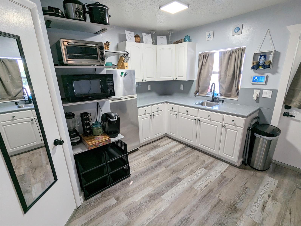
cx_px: 150
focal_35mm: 16
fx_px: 139
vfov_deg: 78.2
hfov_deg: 94.4
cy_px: 113
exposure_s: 1/69.2
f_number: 2.2
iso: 156
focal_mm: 2.35
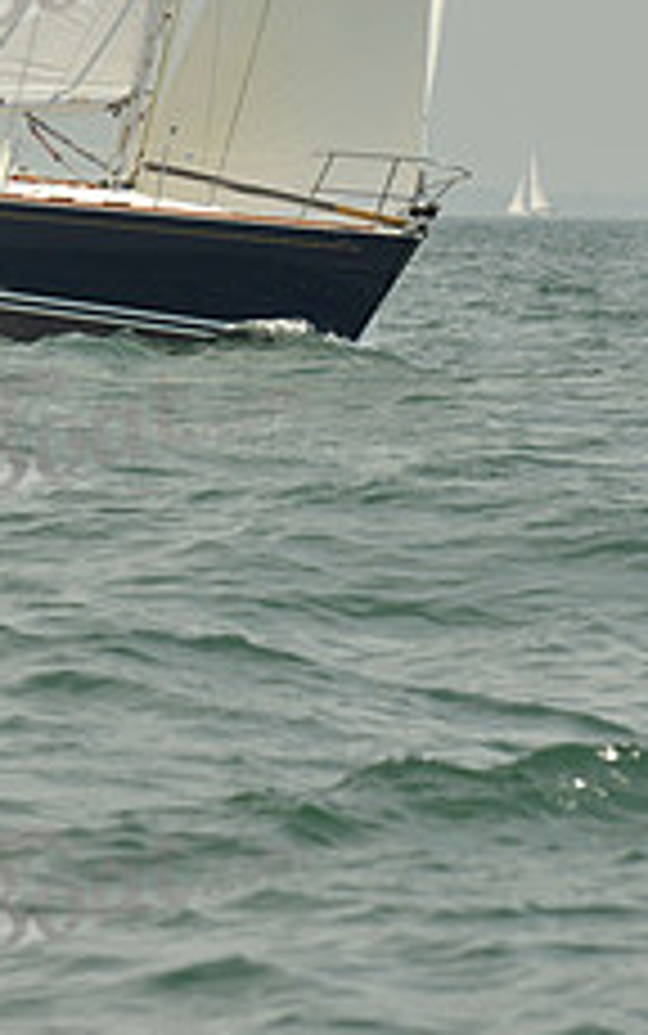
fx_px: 8833
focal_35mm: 313
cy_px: 290
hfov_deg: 4.2
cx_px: -554
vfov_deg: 6.7
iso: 200
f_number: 8
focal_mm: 122
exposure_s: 1/1250
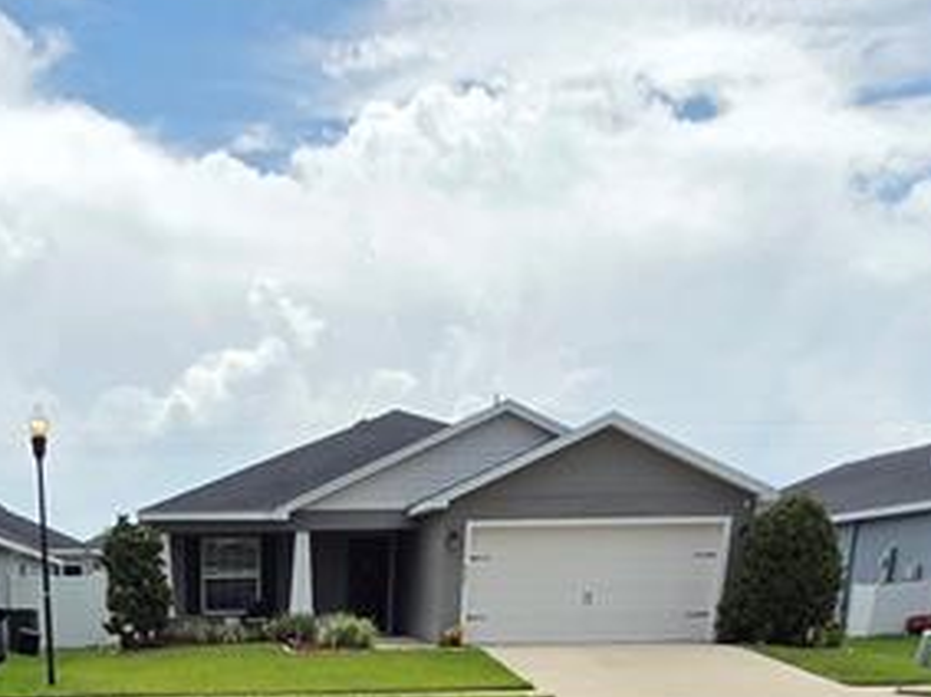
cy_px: 1157
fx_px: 1264
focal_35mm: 47
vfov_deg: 22.5
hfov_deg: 38.9
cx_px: 191
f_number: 1.9
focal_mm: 2.2
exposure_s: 1/2016
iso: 40
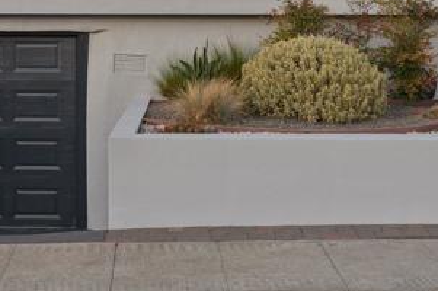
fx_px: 1240
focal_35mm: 102
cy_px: -110
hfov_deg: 20.0
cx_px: 173
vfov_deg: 12.9
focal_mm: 30
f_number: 7.1
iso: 400
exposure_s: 1.6
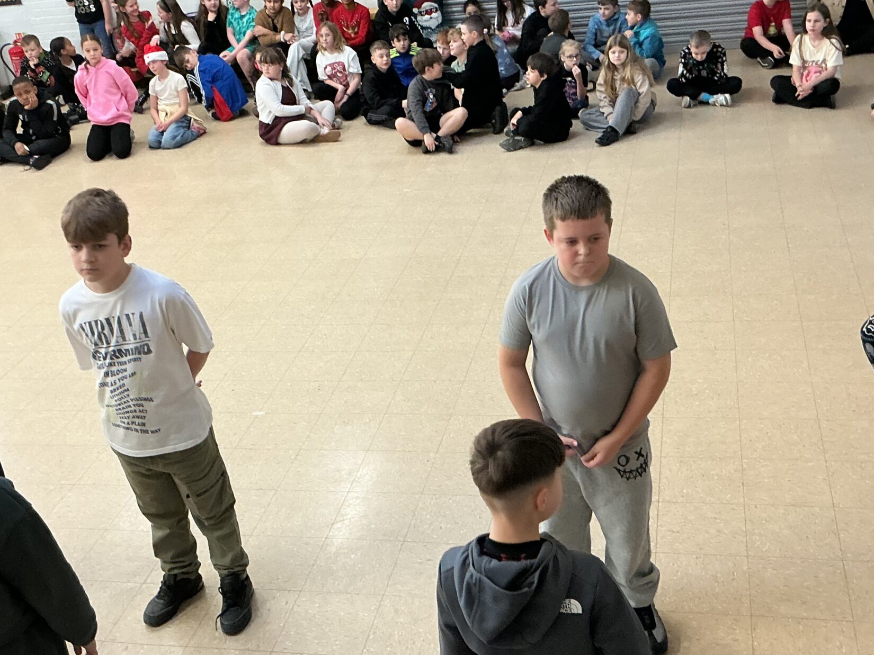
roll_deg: +7.6
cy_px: 338
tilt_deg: -27.5
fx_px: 1136
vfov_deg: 32.2
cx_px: 424
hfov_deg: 42.1
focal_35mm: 45
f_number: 1.8
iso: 100
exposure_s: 1/50
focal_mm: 3
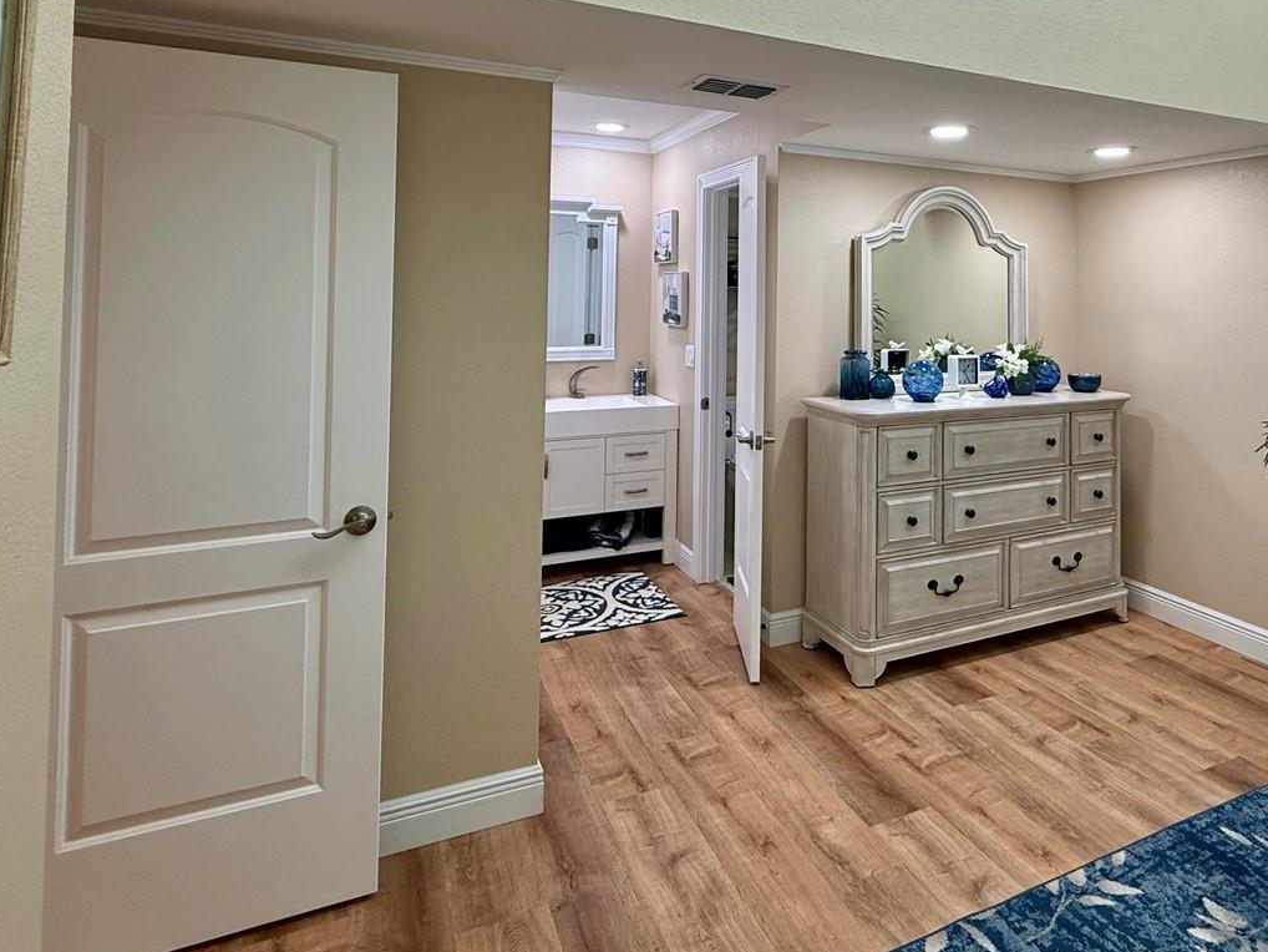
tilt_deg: +1.8
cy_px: 263
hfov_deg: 75.7
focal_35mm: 22
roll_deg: -0.6
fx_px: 806
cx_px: 750
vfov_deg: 58.6
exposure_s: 1/120
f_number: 2.2
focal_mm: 2.22
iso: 160
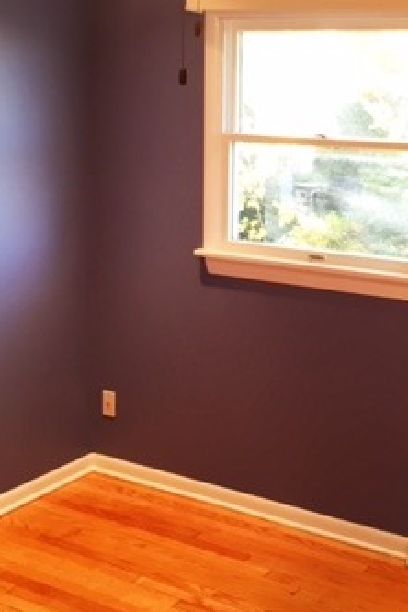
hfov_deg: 23.2
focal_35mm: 58
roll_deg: -1.7
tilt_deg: -9.0
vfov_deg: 34.3
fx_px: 986
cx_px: 296
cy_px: 233
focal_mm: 4.15
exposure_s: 1/30
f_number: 2.2
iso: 64
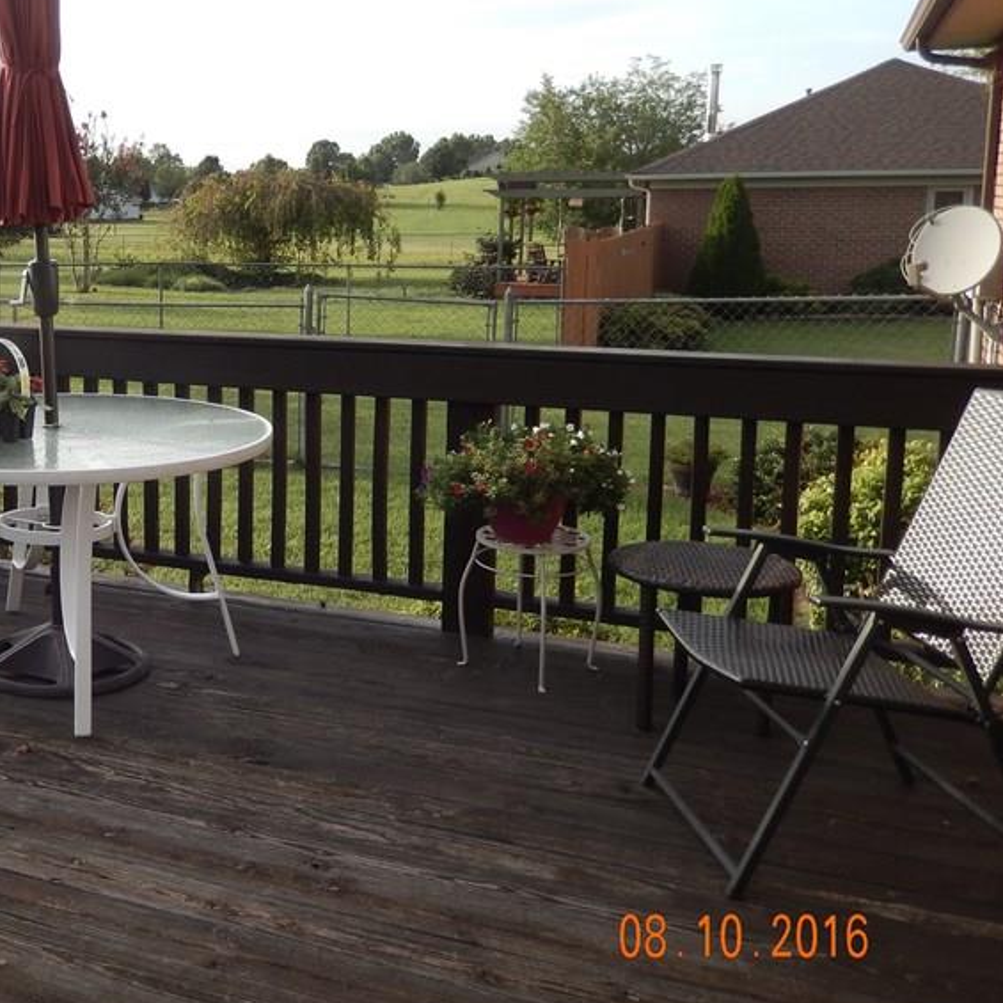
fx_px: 1311
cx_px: 99
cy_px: 397
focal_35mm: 40
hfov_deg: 38.9
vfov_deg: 41.6
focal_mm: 4.5
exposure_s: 1/400
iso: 125
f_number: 3.4
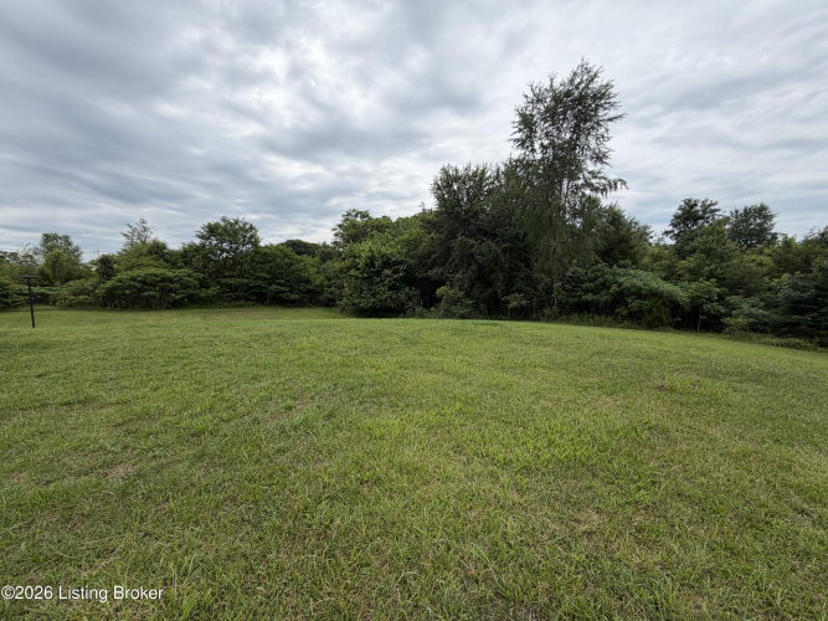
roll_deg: +1.3
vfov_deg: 85.7
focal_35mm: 14
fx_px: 335
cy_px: 310
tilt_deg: -6.4
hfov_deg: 102.1
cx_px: 414
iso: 20
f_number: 2.2
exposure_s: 1/820
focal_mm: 2.22
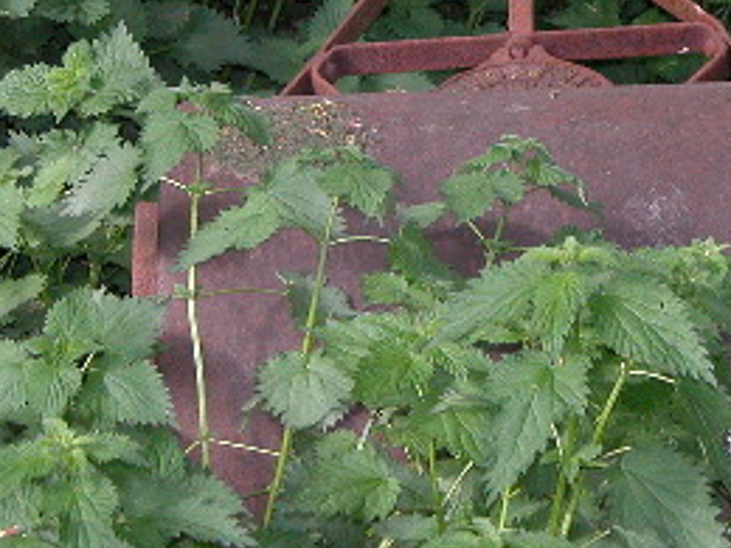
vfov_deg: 5.5
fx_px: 5723
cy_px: 96
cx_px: 610
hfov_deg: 7.3
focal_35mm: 271
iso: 200
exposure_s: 1/125
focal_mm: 22.3
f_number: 3.5
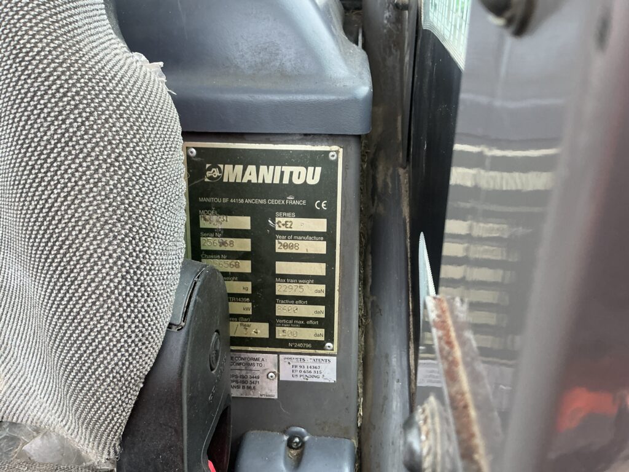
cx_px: 314
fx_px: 509
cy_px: 236
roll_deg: +0.8
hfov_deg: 63.4
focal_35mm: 28
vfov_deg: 49.7
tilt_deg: -28.6
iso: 64
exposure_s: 1/122
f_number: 1.8
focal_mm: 3
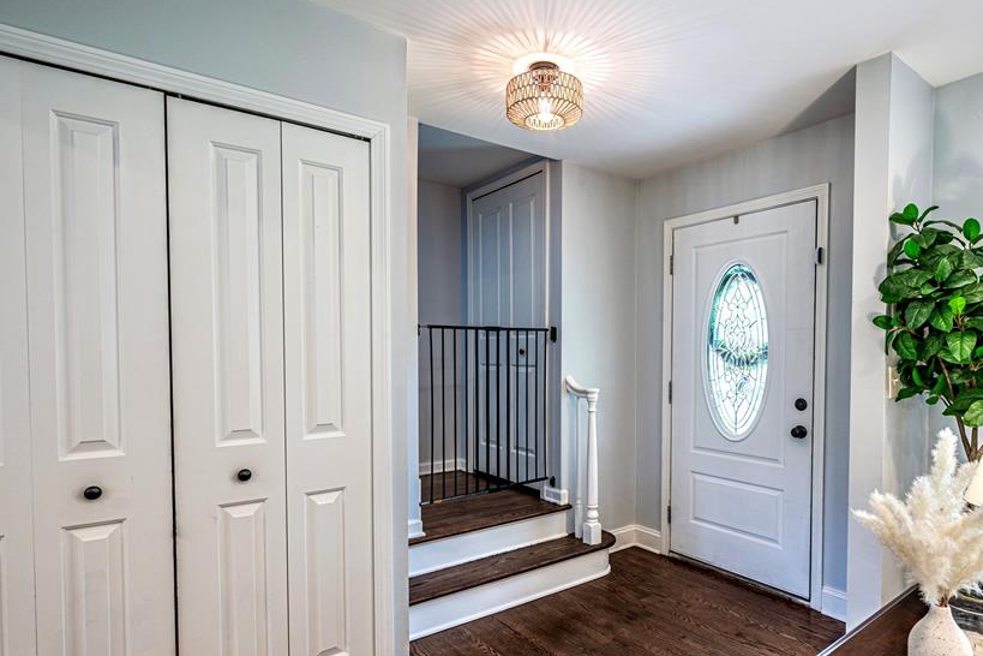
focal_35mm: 20
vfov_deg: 61.7
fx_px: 546
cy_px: 366
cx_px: 557
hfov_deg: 83.5
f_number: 9
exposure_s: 1/8
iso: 200
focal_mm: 16
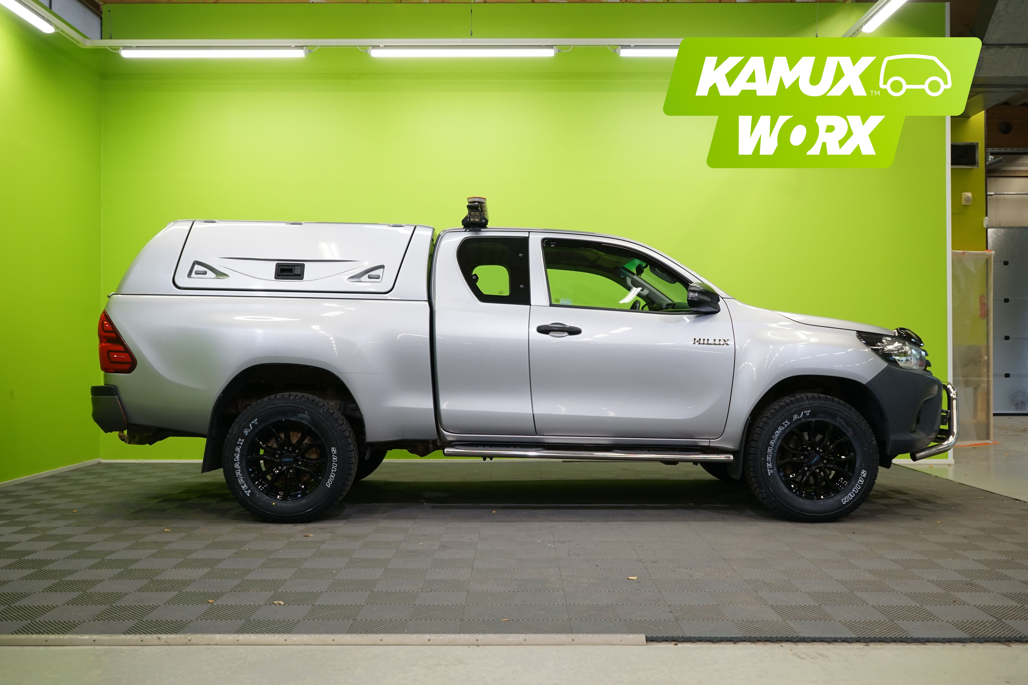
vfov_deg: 42.3
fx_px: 885
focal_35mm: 31
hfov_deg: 60.3
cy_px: 342
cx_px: 514
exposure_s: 1/30
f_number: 6.3
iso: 640
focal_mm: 31
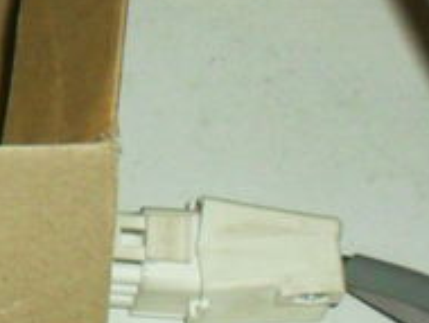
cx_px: -86
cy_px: 167
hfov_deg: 10.6
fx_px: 2283
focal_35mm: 184
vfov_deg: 8.1
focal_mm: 6.3
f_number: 3.2
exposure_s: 1/45
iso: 200
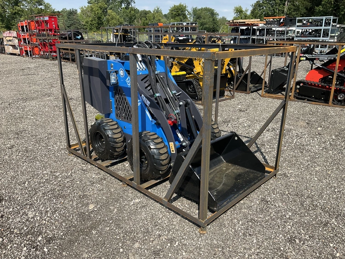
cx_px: 172
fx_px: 289
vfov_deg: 48.3
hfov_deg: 61.6
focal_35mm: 29
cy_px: 130
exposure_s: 1/1195
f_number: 1.8
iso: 25
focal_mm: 3
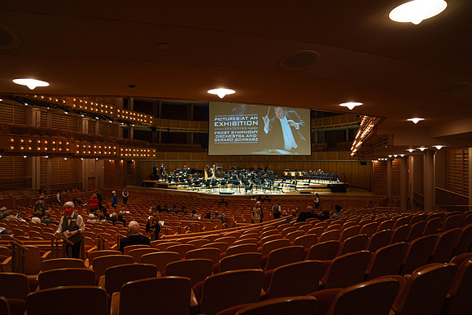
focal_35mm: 24
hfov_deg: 73.7
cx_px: 236
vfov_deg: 53.2
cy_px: 158
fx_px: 315
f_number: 3.2
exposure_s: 1/200
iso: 2500
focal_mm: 24
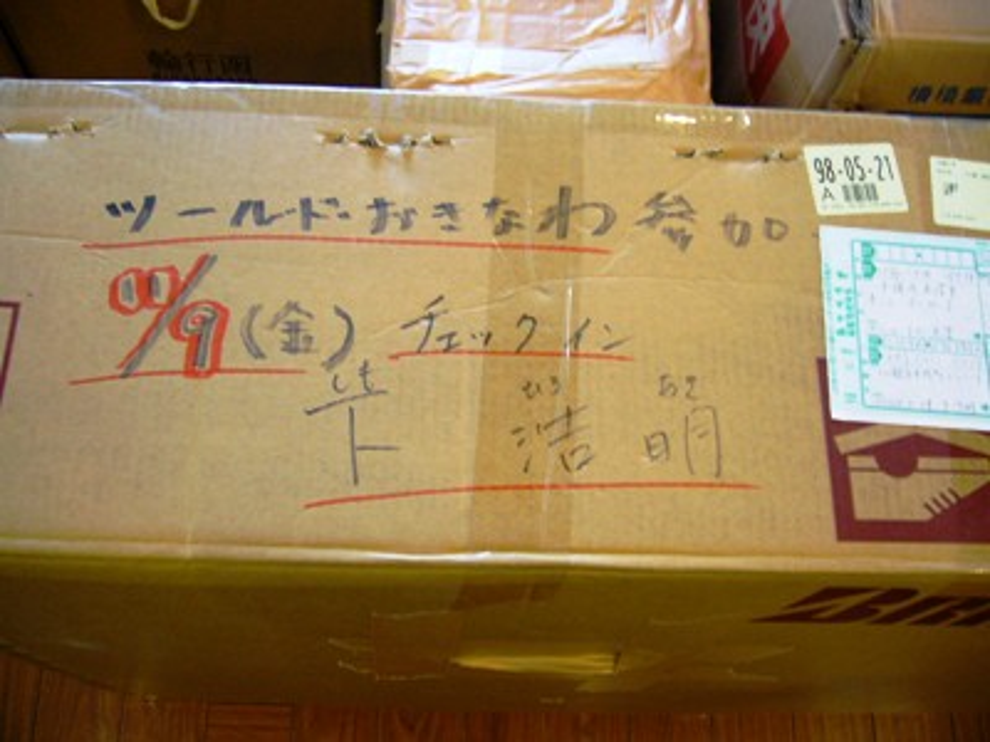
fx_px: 1001
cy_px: 371
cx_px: 495
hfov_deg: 52.6
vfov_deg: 40.7
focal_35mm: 35
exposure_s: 1/15
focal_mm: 5.8
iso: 160
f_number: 2.8
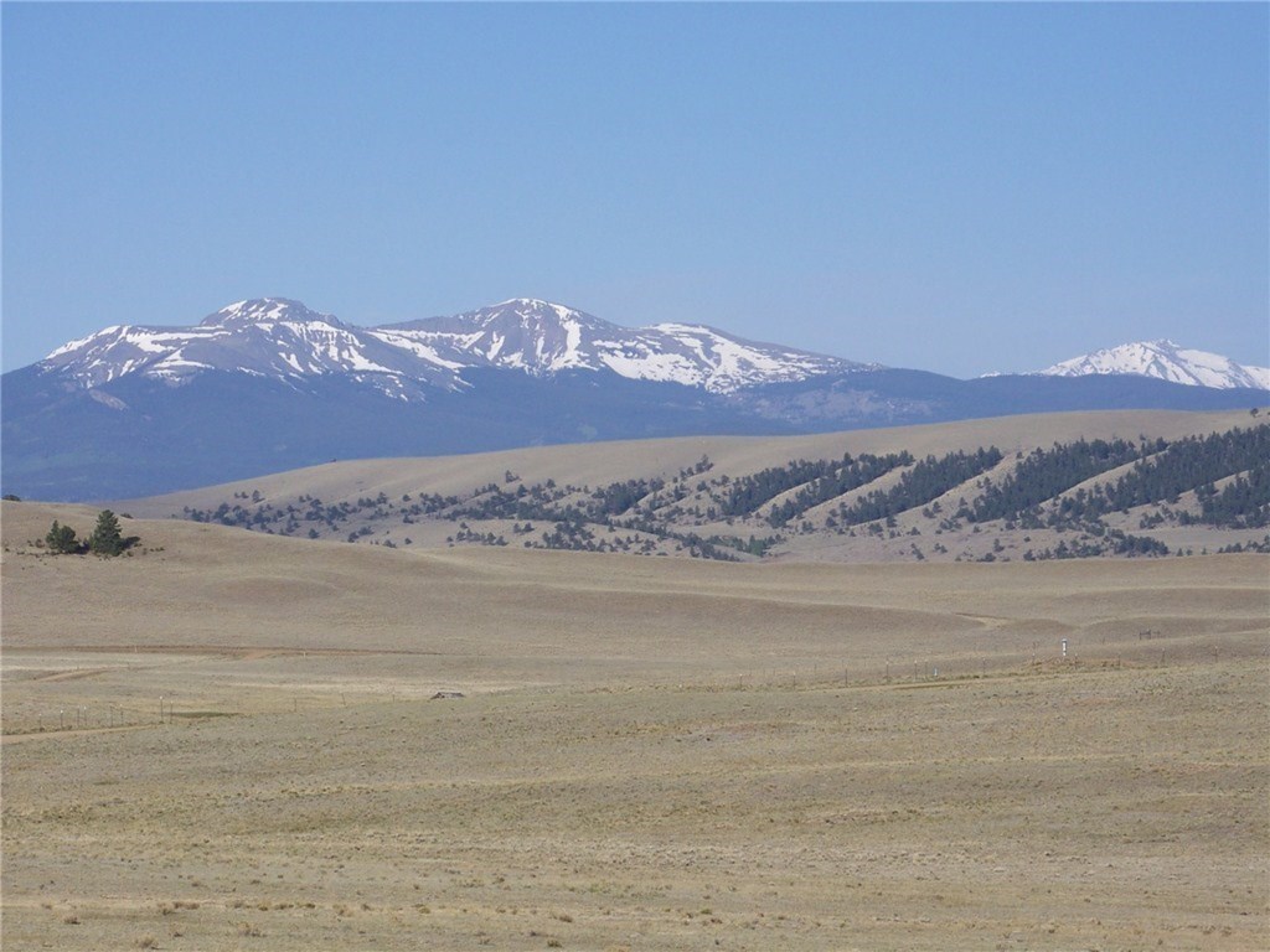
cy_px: 476
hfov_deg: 10.1
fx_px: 7191
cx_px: 635
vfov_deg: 7.6
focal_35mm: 196
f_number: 5
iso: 64
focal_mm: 31.6
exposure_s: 1/500
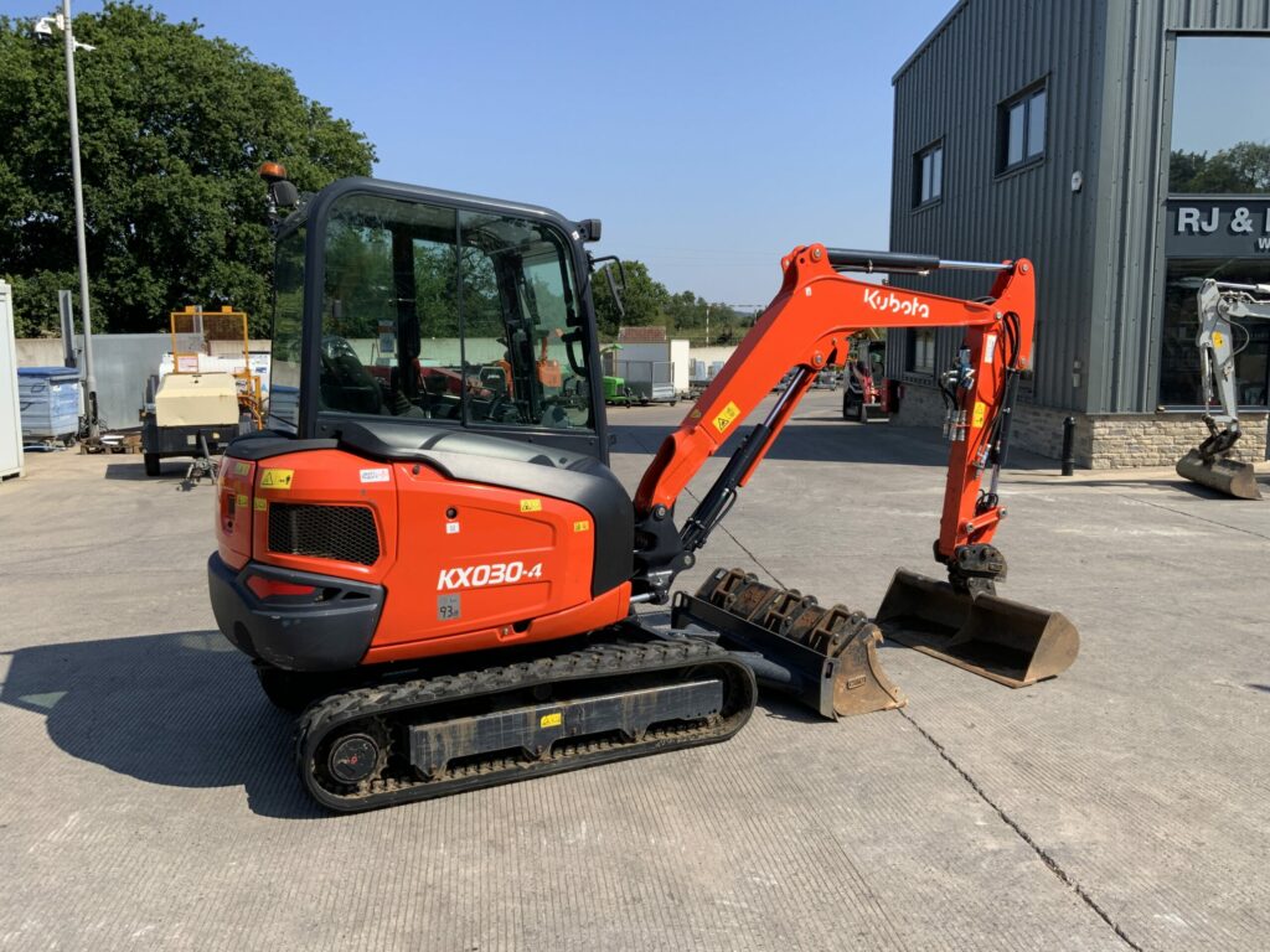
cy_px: 476
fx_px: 1064
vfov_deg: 48.2
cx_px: 635
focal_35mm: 29
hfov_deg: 61.7
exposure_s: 1/1577
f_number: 1.8
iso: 16
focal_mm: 3
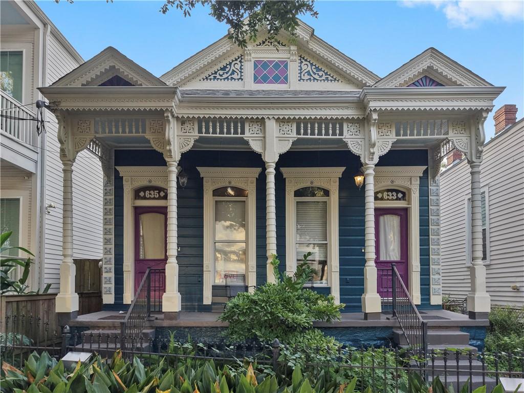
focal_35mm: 24
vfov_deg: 56.8
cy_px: 196
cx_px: 262
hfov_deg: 71.6
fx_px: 363
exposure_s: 1/200
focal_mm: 8.67
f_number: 1.8
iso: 400
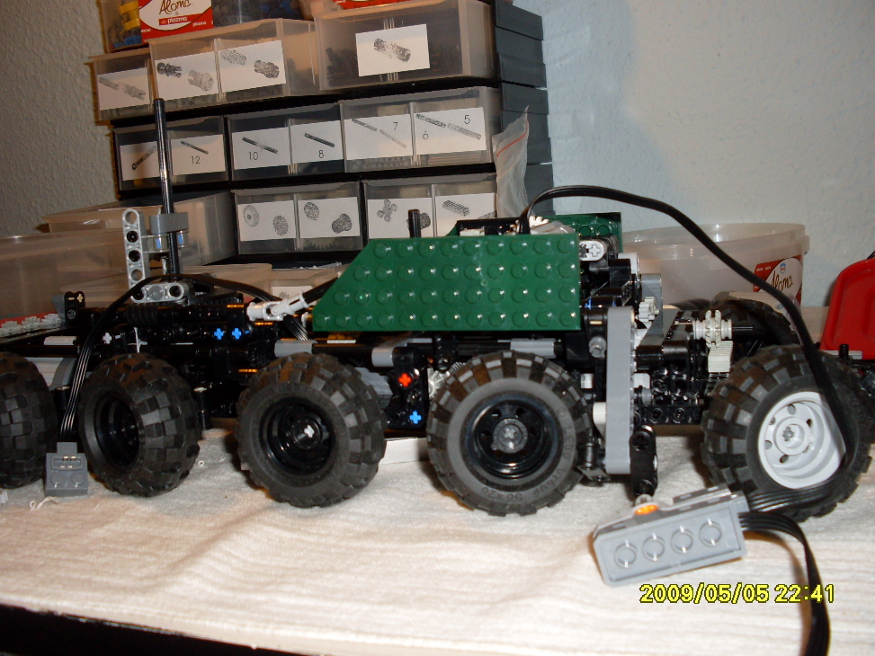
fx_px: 1011
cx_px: 439
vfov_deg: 36.0
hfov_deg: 46.8
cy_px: 315
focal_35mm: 40
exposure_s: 1/45
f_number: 2.8
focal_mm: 6.3
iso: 100
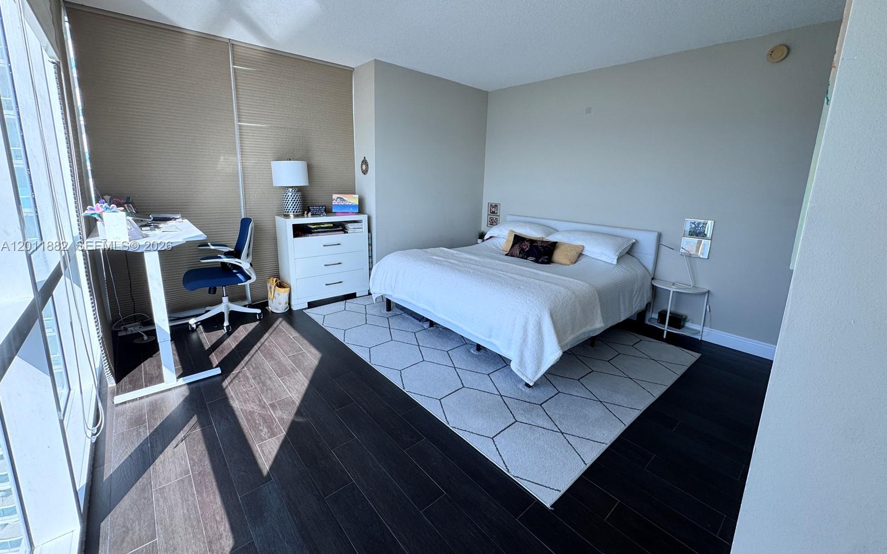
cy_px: 246
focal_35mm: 15
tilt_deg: -11.7
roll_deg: -1.5
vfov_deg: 74.5
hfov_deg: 101.5
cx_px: 446
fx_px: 363
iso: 40
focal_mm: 2.22
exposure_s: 1/259
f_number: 2.2
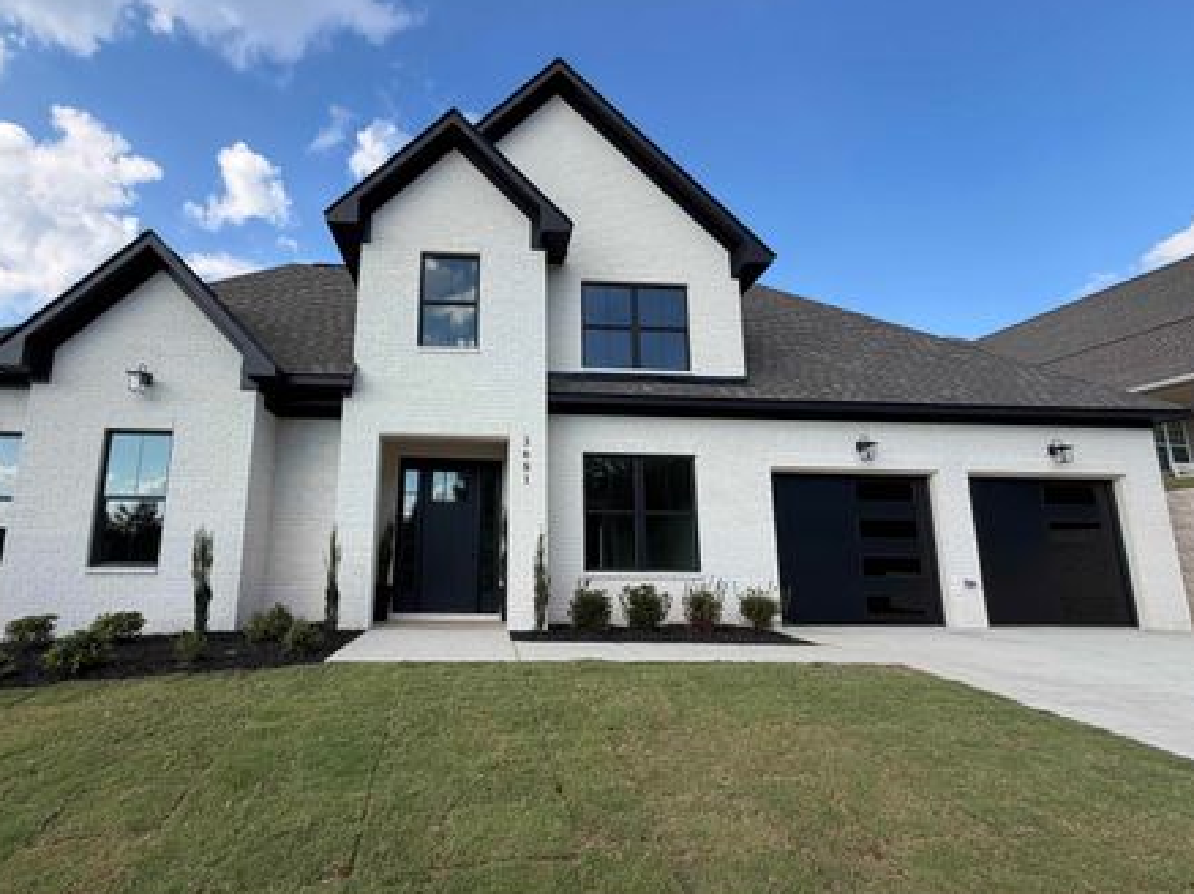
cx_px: 521
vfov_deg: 78.0
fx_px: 552
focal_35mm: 16
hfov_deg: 94.0
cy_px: 476
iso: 40
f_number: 2.2
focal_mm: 2.22
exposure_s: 1/770
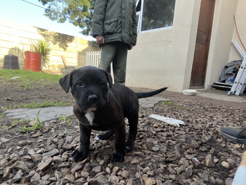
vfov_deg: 58.9
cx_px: 123
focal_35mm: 23
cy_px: 92
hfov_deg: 73.9
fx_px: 163
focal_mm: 2.71
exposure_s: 1/121
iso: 40
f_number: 2.2
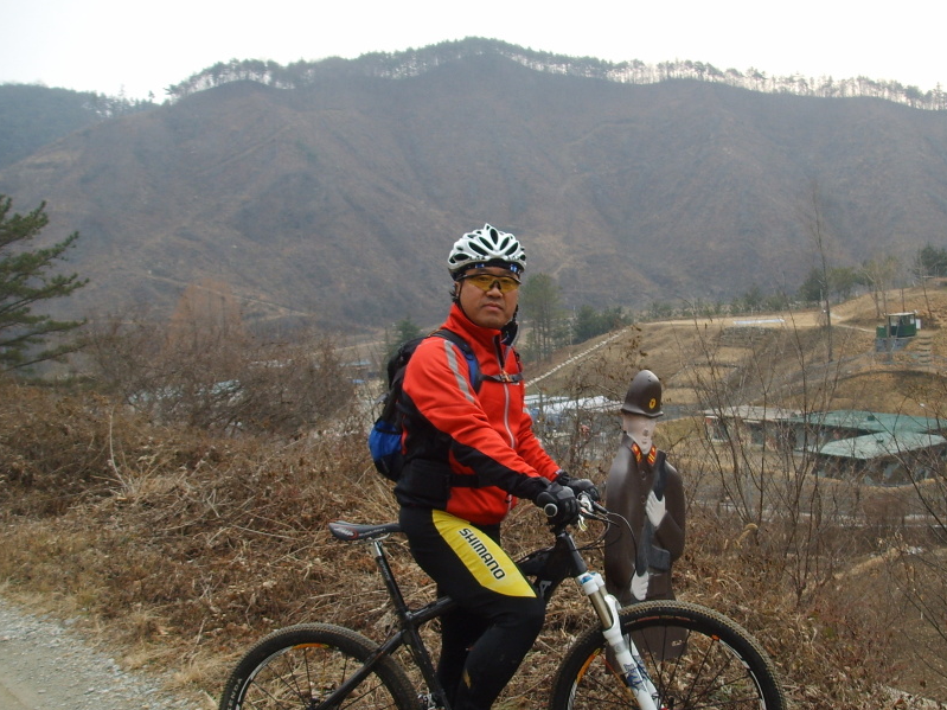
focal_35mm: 50
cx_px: 582
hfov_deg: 38.0
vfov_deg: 29.1
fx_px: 1368
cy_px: 402
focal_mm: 6.6
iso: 50
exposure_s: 1/125
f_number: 3.5
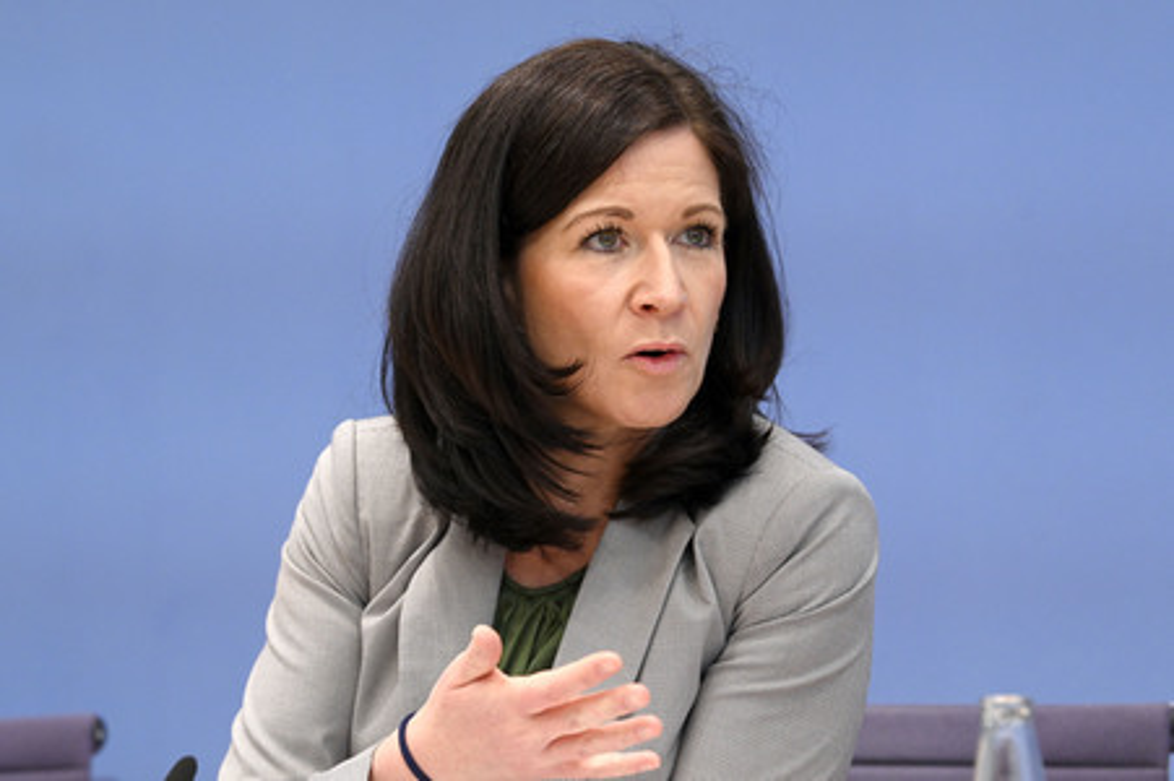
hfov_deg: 17.1
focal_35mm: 120
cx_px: 587
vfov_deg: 11.4
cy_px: 390
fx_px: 3910
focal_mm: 120
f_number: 5.6
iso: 4000
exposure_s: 1/640
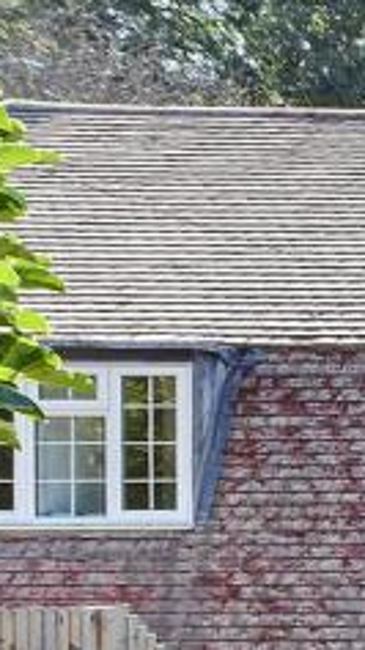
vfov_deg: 29.7
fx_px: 1172
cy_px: 583
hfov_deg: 9.7
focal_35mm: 68
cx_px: 1257
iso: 160
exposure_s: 1/125
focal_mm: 10
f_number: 8
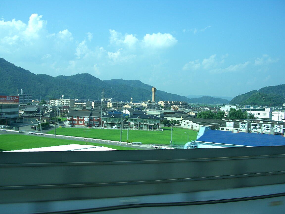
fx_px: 313
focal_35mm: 38
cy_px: 107
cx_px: 142
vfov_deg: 37.7
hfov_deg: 49.0
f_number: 5.6
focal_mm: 7.9
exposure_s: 1/200
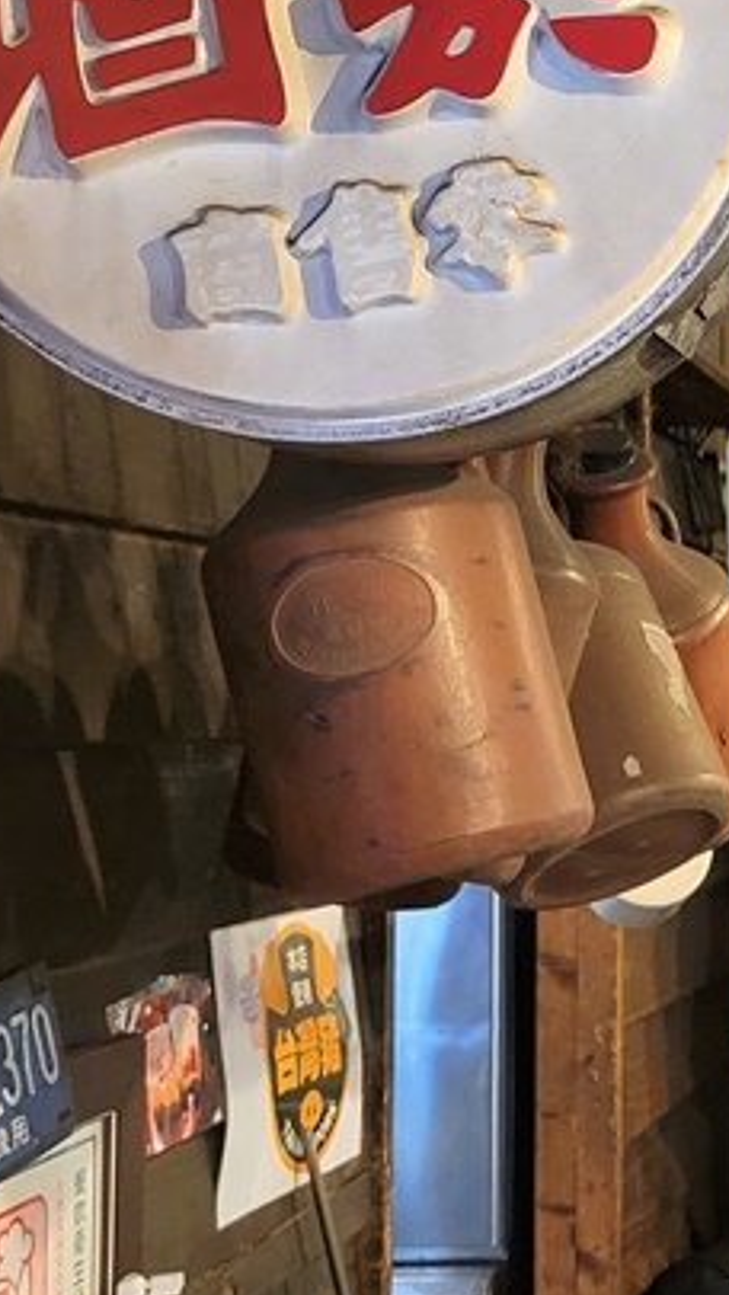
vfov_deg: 30.1
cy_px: 643
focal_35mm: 70
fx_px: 2404
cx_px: 1193
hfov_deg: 15.5
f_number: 1.8
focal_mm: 5.4
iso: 640
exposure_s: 1/40
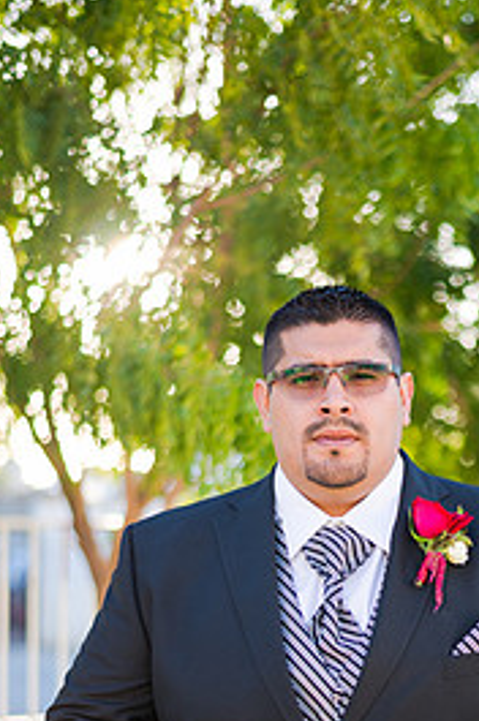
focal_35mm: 85
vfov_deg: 23.5
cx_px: 367
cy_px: 590
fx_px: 1701
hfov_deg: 15.9
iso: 125
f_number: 1.8
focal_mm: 50
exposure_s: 1/640
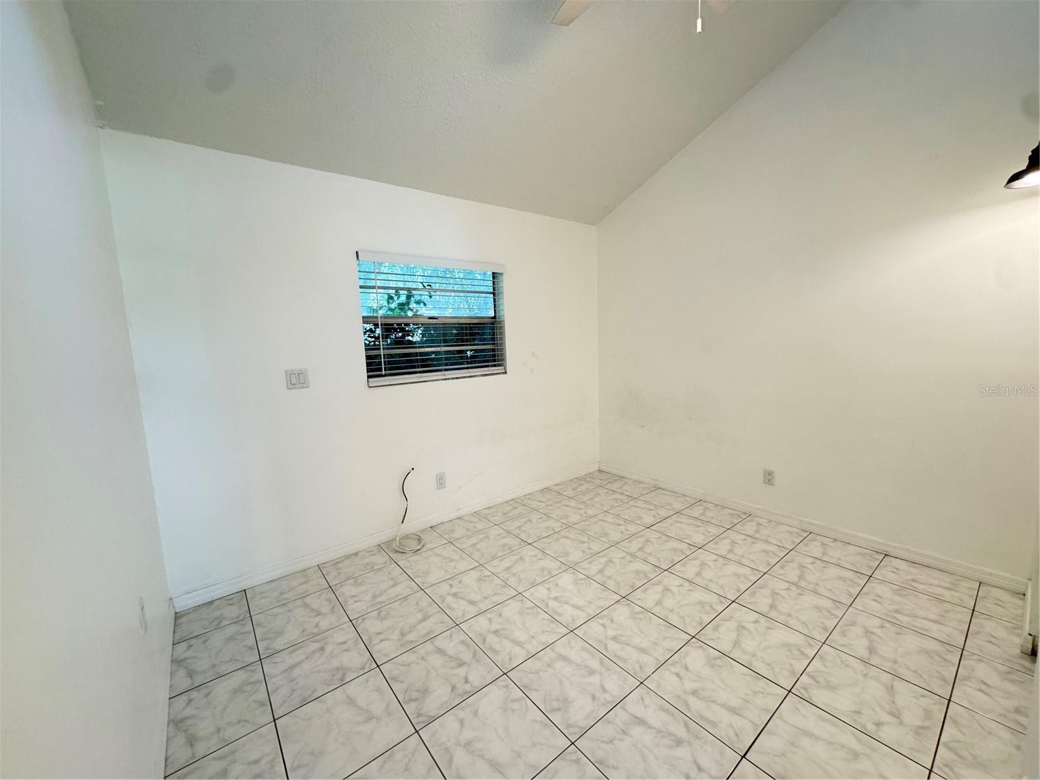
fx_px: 421
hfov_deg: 102.1
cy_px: 390
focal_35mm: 14
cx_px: 520
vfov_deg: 85.7
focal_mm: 2.22
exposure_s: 1/60
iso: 250
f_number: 2.2
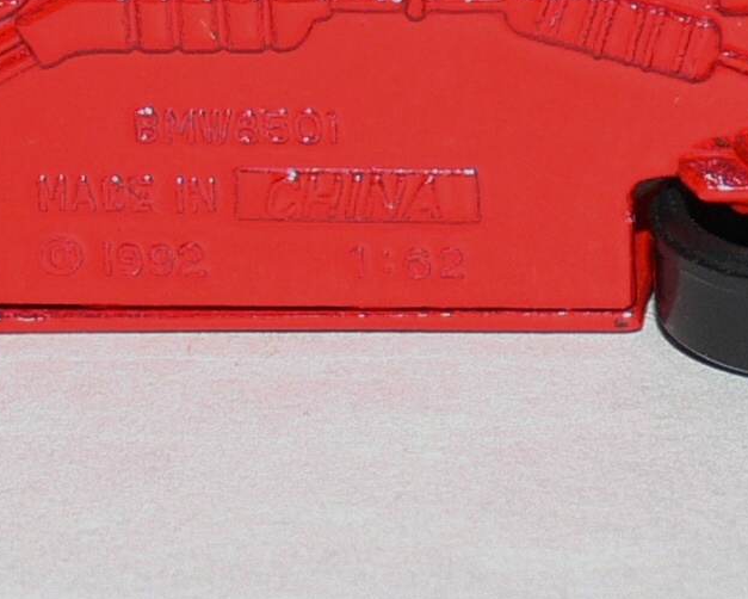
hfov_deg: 5.7
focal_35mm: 341
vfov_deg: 4.5
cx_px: 249
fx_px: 7551
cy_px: -45
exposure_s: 1/30
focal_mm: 14.5
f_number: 4
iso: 100
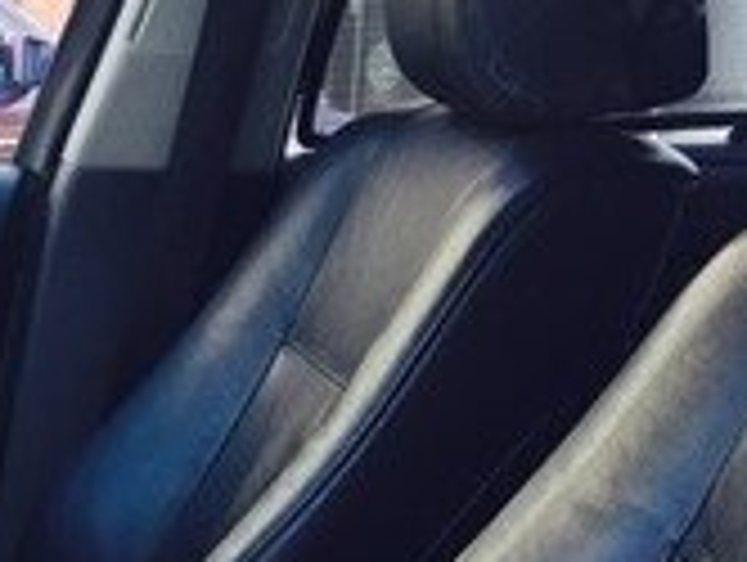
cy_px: 537
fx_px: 2485
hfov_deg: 15.2
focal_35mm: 115
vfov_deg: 12.8
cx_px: -522
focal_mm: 4.15
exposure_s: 1/100
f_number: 2.2
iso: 50
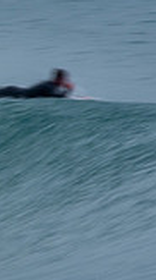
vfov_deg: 0.8
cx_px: -300
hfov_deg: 0.4
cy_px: 107
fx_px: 20738
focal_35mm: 2804
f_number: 25
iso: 100
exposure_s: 1/25
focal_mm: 500
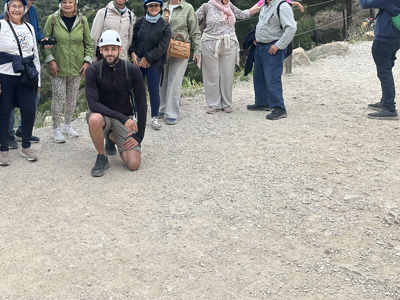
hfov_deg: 42.5
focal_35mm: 42
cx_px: 72
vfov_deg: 32.8
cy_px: 38
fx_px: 485
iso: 80
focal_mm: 6.86
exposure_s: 1/521
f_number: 1.78
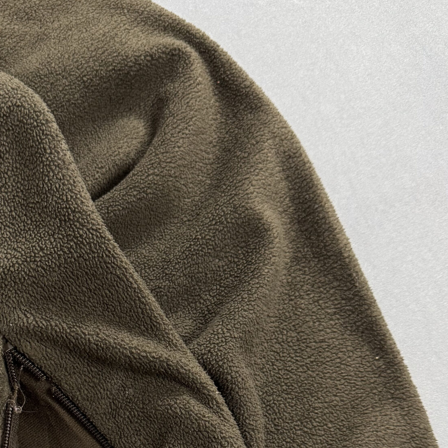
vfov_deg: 32.3
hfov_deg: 34.1
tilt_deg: -77.8
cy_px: 435
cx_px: 127
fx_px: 717
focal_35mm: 49
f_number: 1.78
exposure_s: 1/60
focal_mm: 6.76
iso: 320
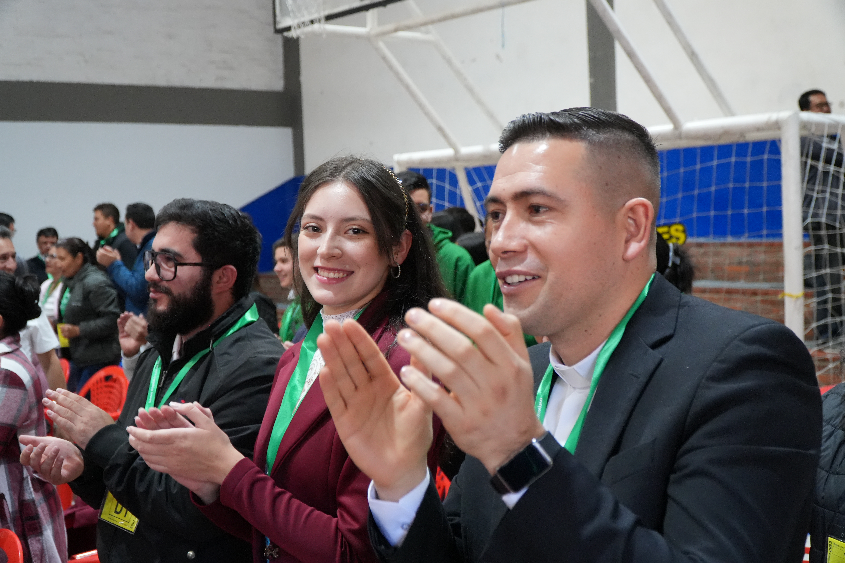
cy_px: 282
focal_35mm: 40
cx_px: 422
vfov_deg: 33.0
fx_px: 951
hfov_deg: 47.9
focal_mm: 27
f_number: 4
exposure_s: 1/160
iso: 3200
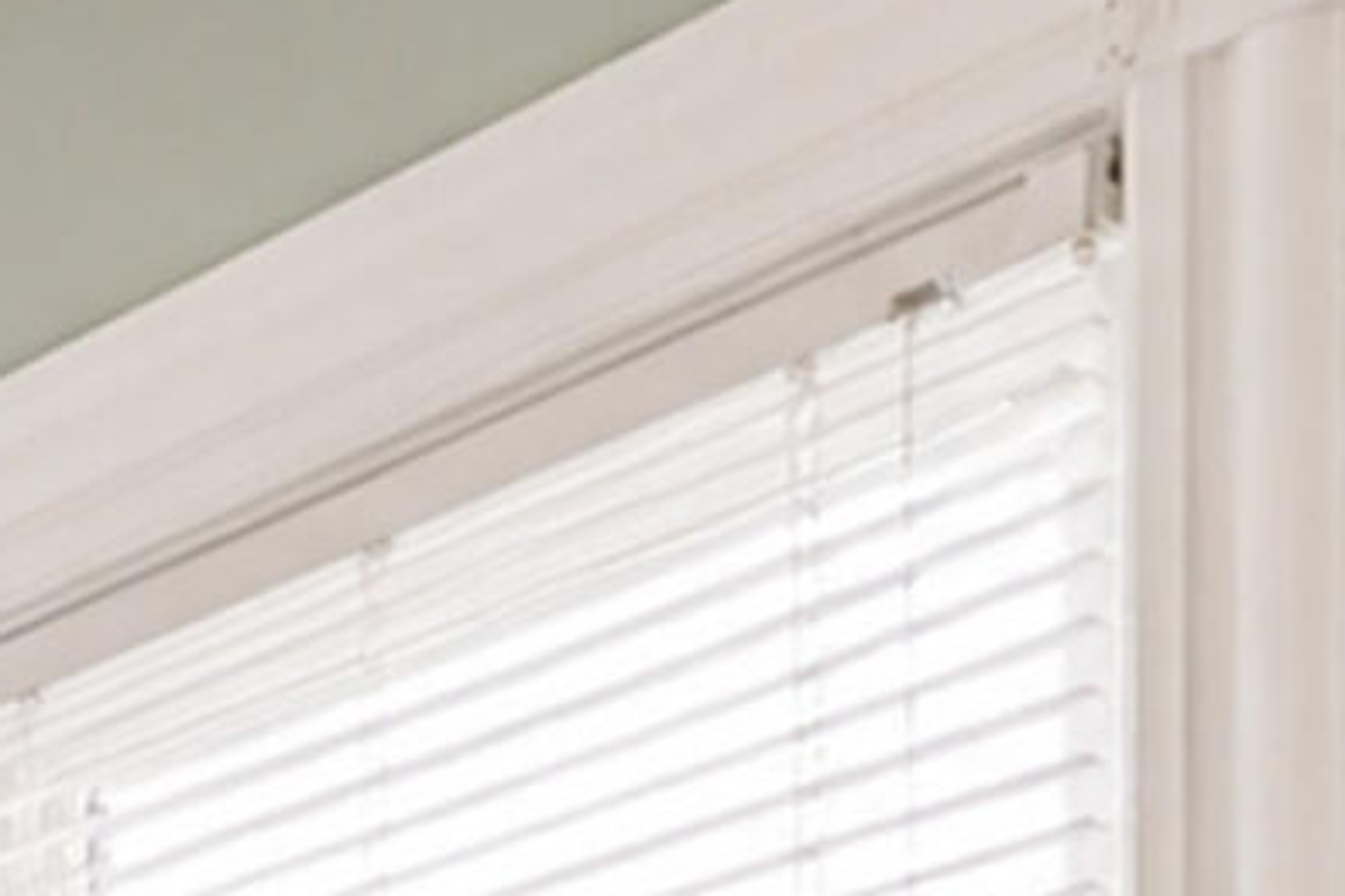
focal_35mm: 98
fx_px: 3660
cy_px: 2233
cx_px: -1558
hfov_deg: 15.4
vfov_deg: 11.3
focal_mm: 10
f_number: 6.4
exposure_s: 1/50
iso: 2000
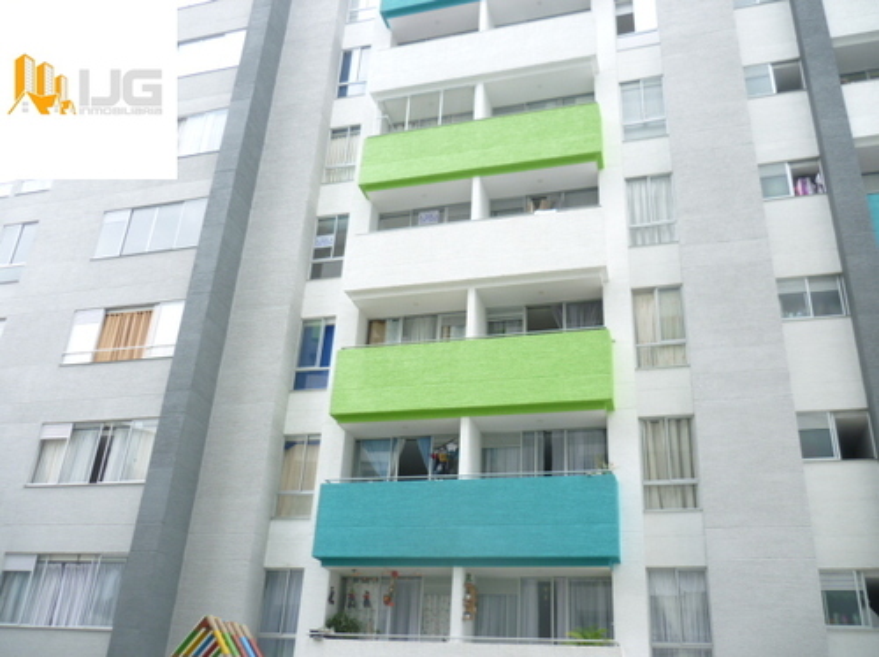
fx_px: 786
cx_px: 440
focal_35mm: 31
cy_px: 328
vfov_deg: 45.4
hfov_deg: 58.4
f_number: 2.8
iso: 80
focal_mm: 5.5
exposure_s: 1/200
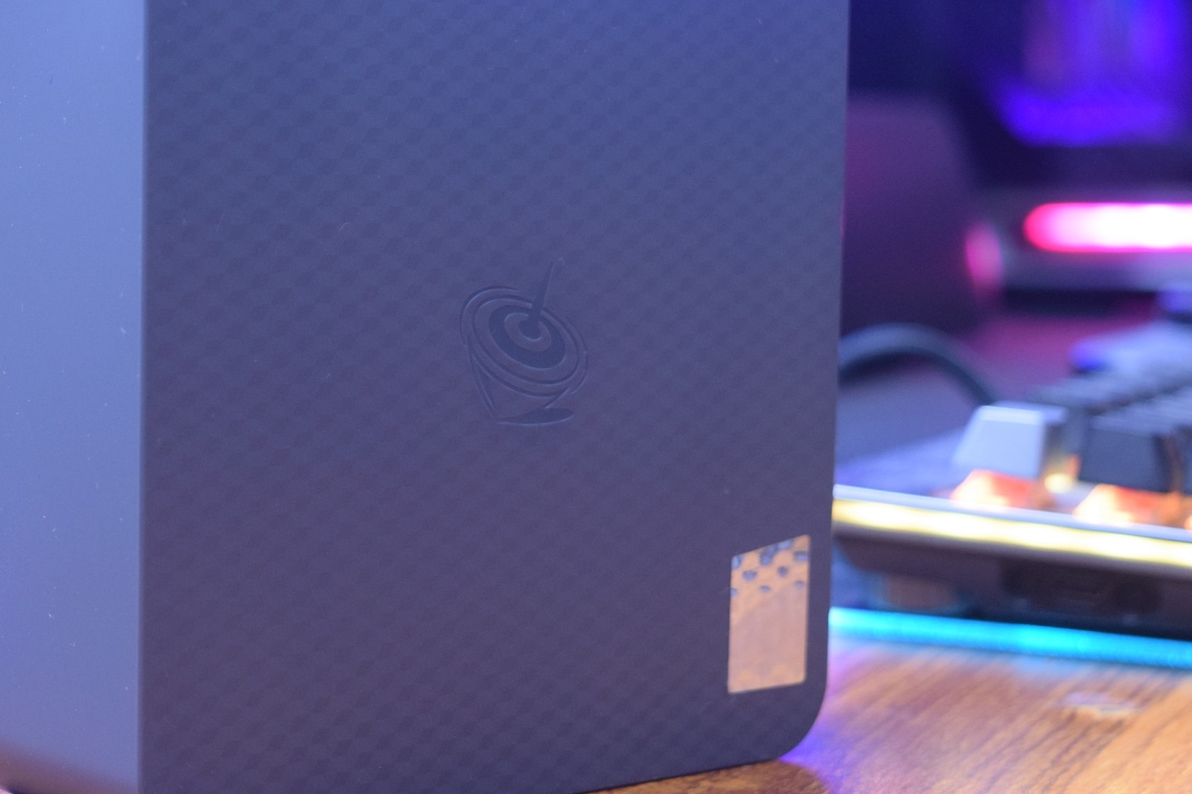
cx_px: 409
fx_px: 3102
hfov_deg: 21.7
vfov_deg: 14.6
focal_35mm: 94
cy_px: 344
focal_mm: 45
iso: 1600
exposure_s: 1/8
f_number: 5.6
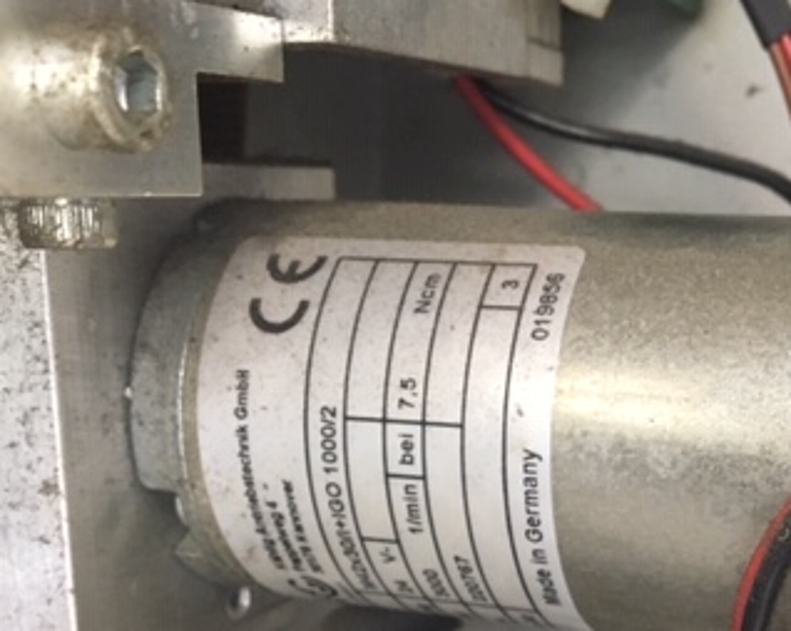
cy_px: 532
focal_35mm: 57
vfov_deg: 26.0
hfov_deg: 32.1
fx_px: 1334
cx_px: 637
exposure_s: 1/33
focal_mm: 4.15
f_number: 2.2
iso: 200
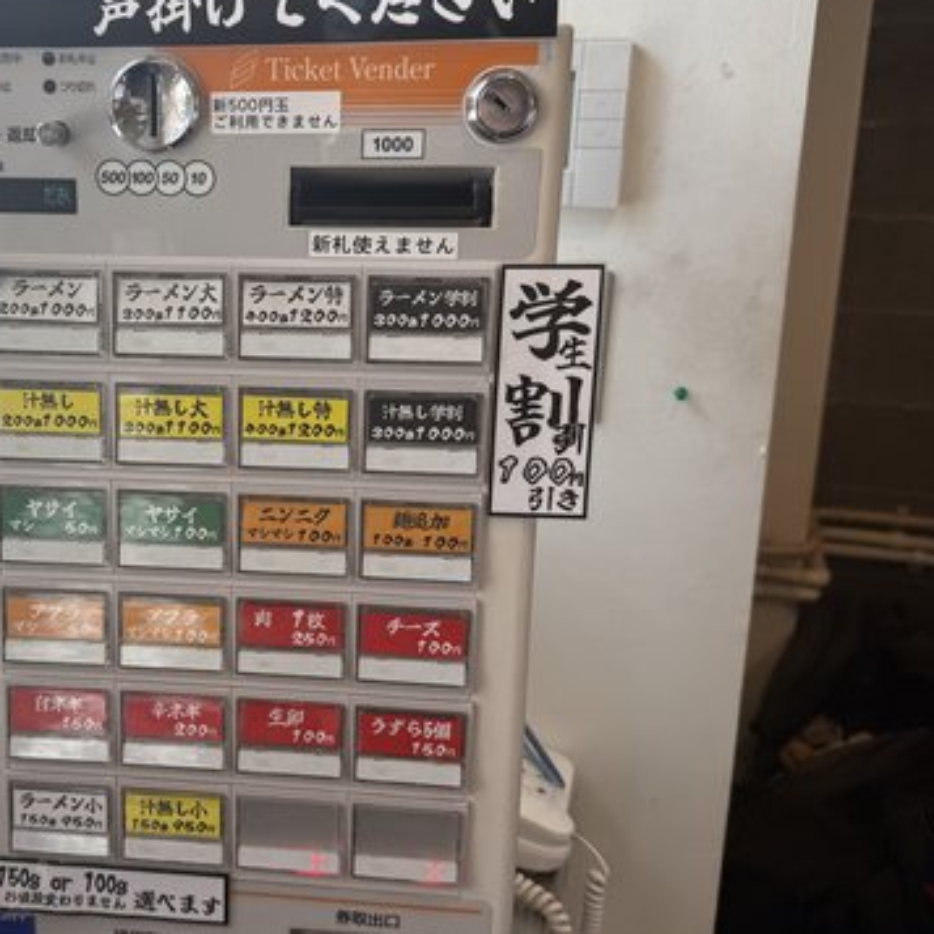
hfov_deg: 42.4
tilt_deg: -13.8
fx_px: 1160
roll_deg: -1.0
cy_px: 421
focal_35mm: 38
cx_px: 228
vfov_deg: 43.8
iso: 80
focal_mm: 6.76
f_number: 1.78
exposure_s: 1/344
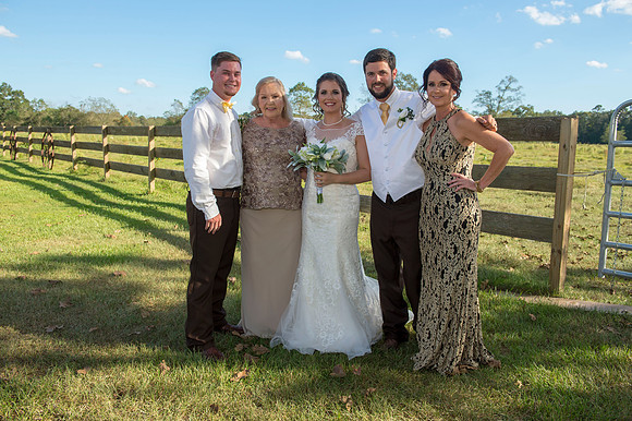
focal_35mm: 29
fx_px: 509
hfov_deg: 63.7
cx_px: 316
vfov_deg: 44.9
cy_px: 210
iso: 200
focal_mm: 29
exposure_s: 1/320
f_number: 6.3
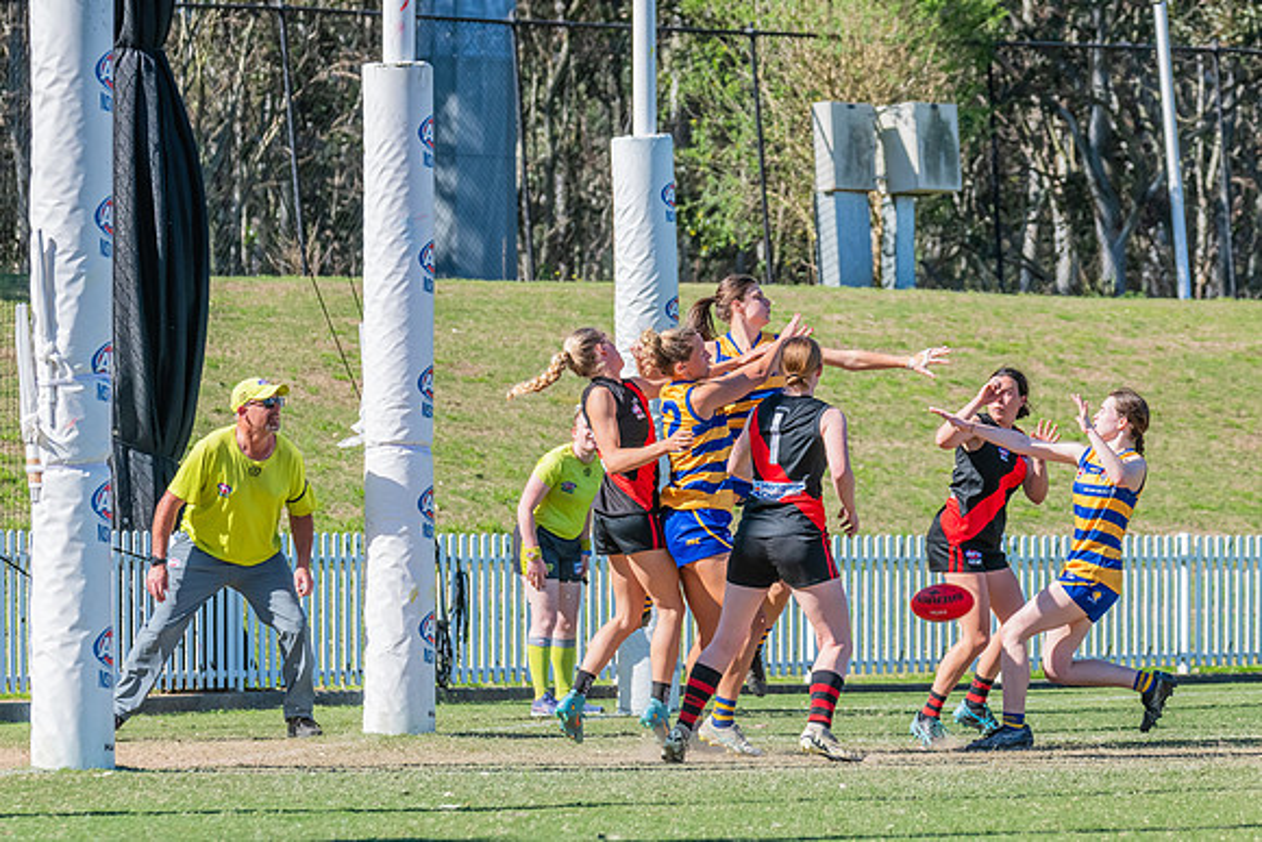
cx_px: 616
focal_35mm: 291
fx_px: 10197
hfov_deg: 7.1
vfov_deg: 4.7
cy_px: 357
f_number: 9
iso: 800
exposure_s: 1/1250
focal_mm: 240
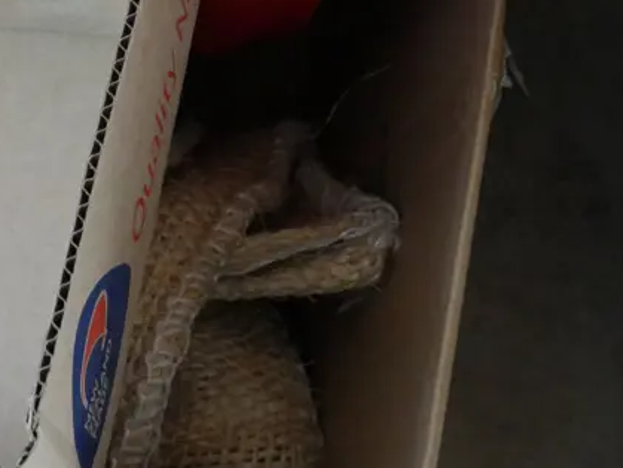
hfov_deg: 21.8
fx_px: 1495
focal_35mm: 83
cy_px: 60
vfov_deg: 17.6
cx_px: -120
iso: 3200
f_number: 4.5
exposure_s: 1/20
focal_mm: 17
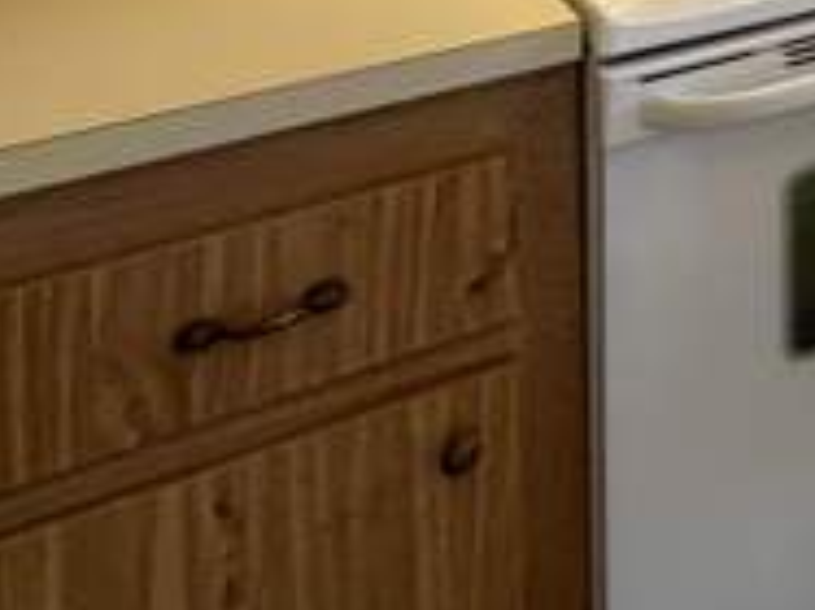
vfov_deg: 19.0
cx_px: 1168
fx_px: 1412
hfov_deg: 25.6
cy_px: -475
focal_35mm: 60
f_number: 2.2
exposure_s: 1/60
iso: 200
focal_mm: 2.22
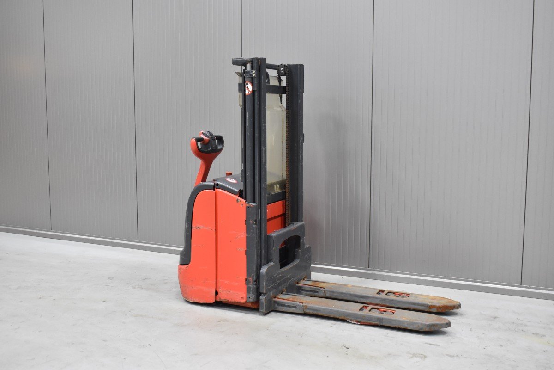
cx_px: 277
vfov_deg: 34.2
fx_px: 600
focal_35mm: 39
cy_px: 185
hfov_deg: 49.6
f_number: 5
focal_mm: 26
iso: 1600
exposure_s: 1/40
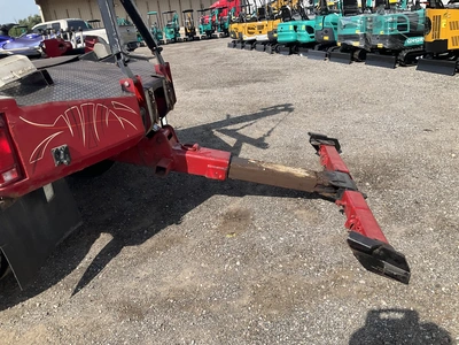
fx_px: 385
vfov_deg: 48.2
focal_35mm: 29
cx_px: 230
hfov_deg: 61.7
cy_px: 172
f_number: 1.8
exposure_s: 1/1412
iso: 25
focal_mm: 3
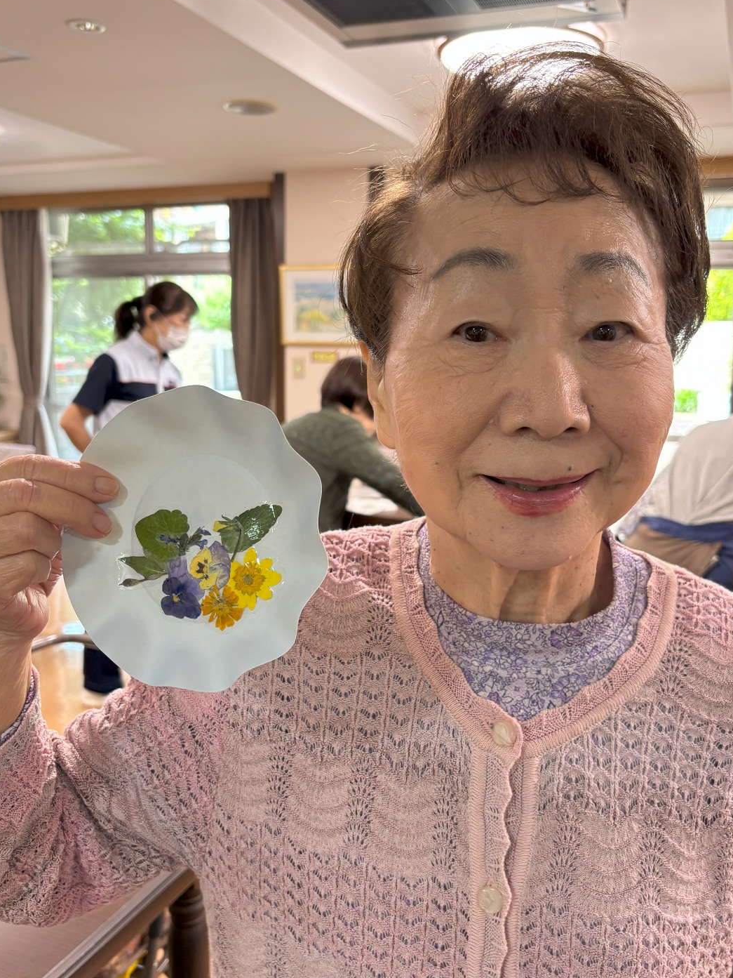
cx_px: 369
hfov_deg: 44.2
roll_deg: -0.7
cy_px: 490
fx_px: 903
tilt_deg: -8.5
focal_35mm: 32
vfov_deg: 56.8
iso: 125
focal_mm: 5.96
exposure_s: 1/50
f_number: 1.6
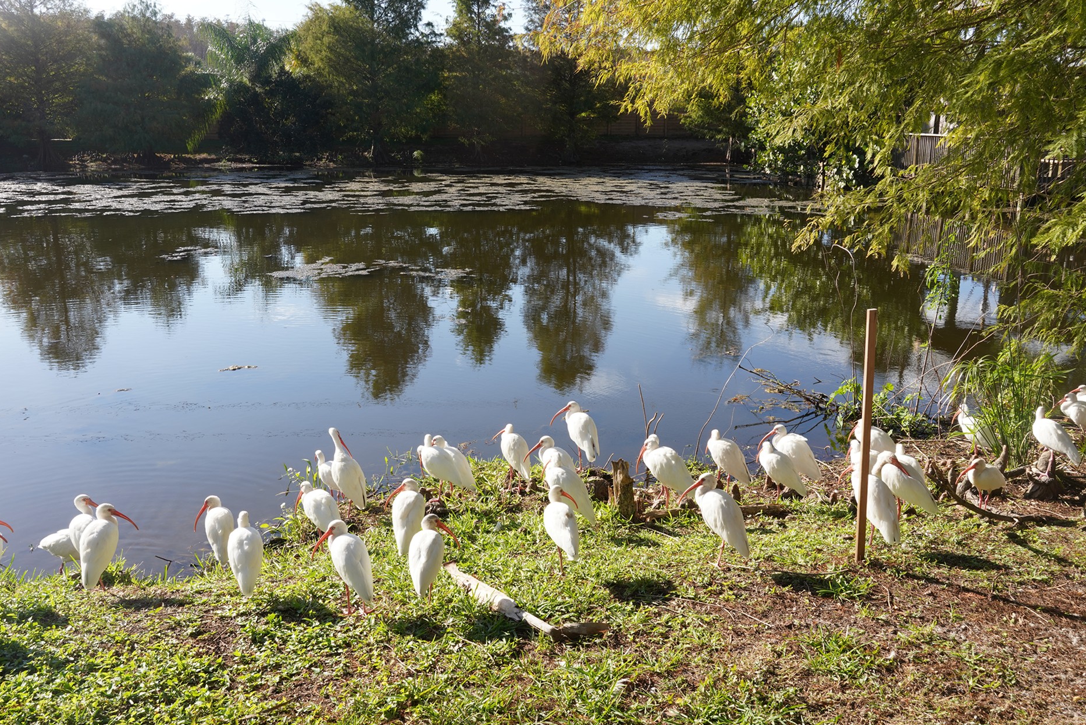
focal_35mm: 30
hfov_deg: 61.9
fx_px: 905
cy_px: 347
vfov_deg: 43.6
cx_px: 531
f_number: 14
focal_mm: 28
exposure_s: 1/100
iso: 250
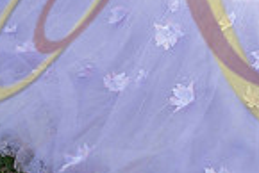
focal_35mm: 80
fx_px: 576
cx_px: 307
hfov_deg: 23.3
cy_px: -69
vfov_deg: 16.0
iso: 125
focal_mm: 20
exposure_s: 1/800
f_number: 2.8
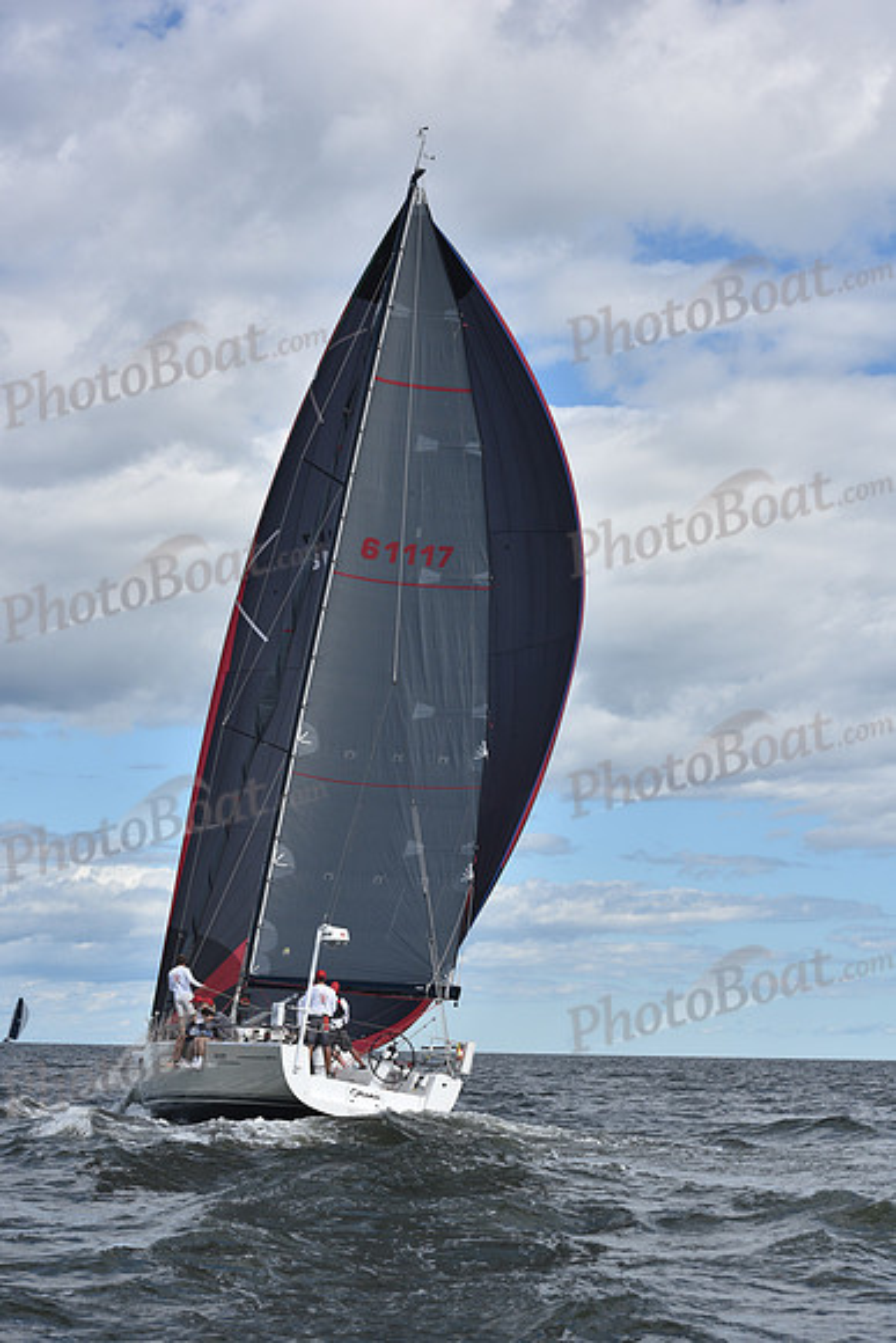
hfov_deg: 19.5
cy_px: 672
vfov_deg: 28.8
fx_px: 2612
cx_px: 448
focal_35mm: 70
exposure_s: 1/1000
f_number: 8
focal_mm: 70
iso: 250
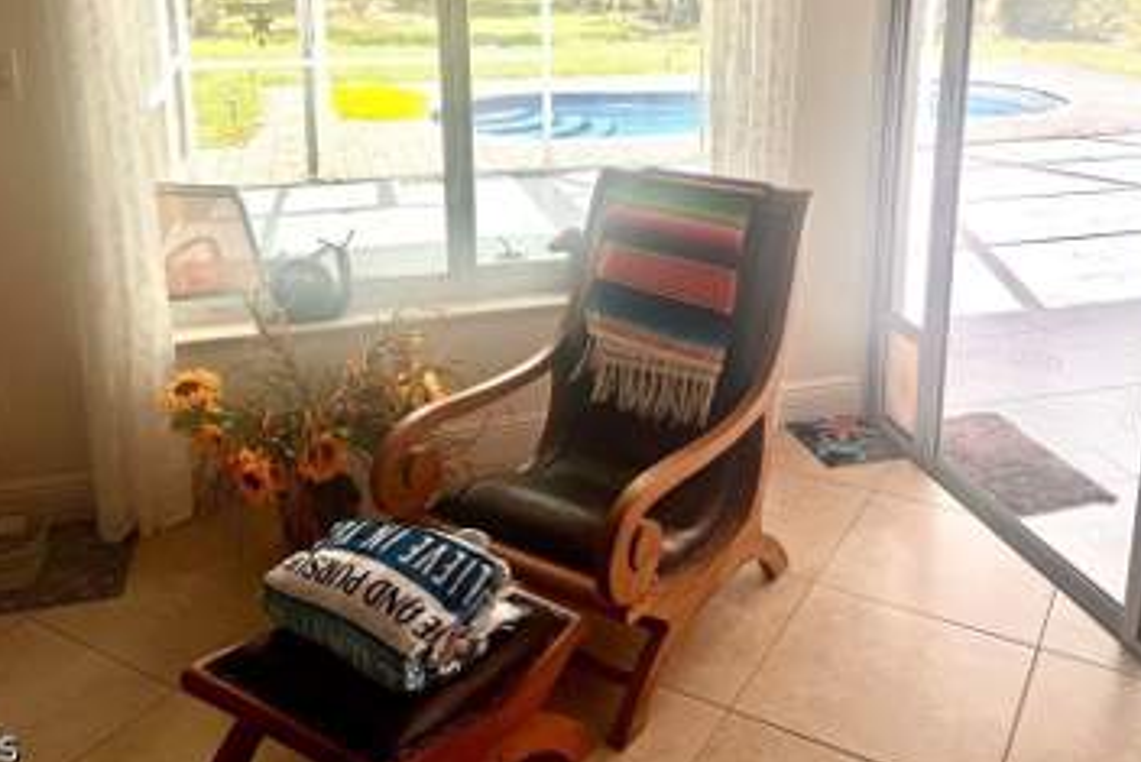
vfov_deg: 37.9
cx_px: 606
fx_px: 1078
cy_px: 191
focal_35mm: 34
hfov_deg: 55.7
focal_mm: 6.76
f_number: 1.78
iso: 80
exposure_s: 1/925
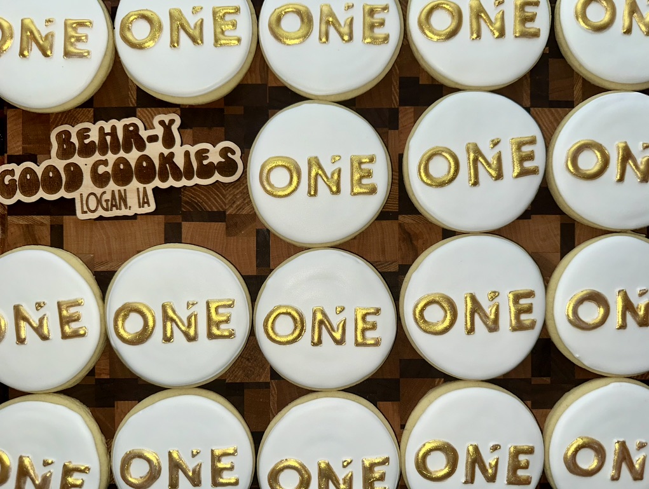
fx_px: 451
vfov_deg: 56.9
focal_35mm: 24
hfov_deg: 71.5
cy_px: 244
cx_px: 324
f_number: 1.78
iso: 50
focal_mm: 6.86
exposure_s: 1/608
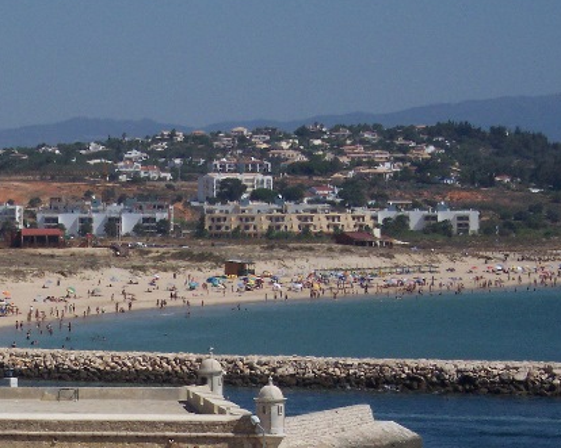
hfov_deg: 9.0
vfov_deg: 7.2
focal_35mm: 215
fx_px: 3569
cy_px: 388
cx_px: 57
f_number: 8
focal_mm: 24
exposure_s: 1/700
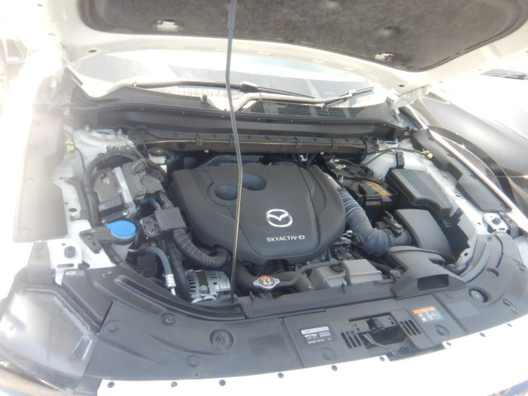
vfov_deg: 56.8
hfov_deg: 71.6
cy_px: 198
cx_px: 264
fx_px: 366
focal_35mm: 24
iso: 125
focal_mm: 4.3
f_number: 2.8
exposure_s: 1/50
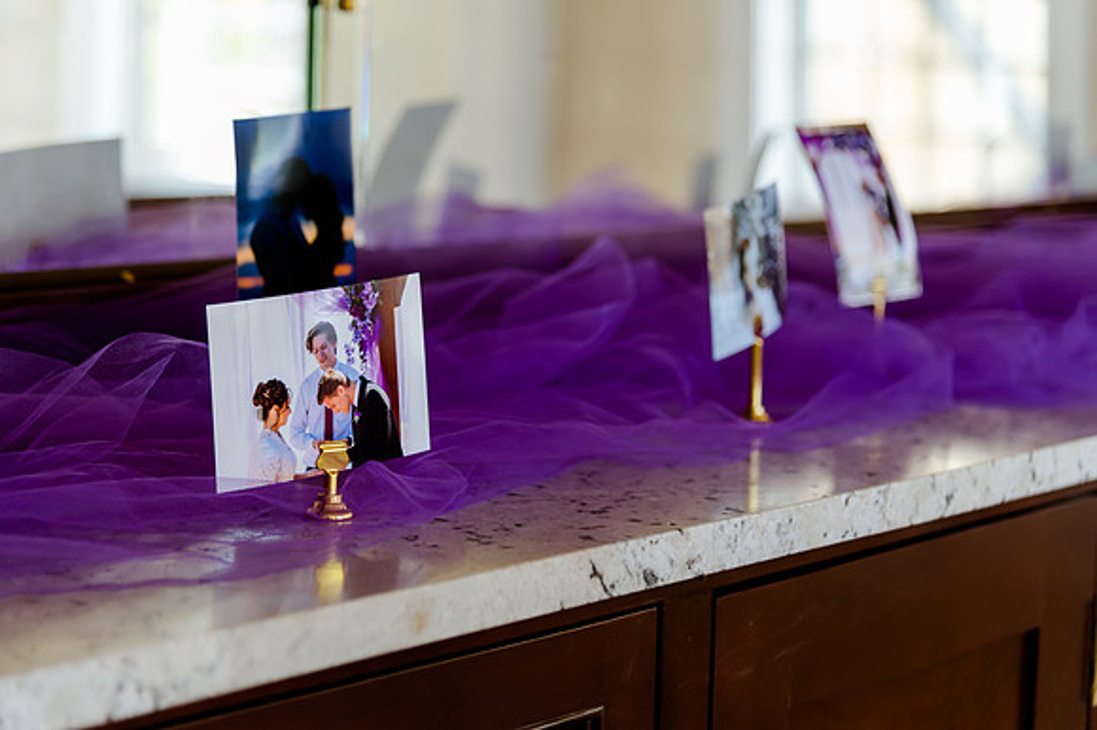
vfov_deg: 14.4
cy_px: 365
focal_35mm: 95
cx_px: 549
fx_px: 2893
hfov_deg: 21.5
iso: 1000
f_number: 4
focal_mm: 95
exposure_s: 1/100
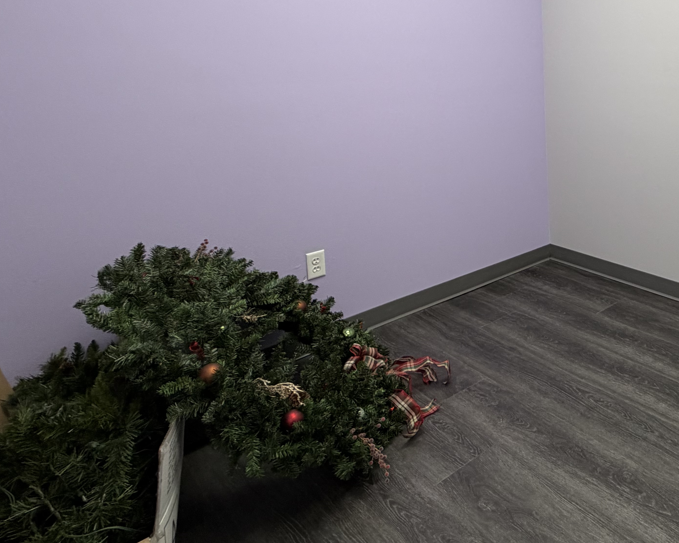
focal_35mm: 28
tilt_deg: -5.5
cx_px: 642
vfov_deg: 48.7
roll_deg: +1.9
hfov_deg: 52.5
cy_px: 111
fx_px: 563
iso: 125
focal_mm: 2.22
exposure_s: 1/120
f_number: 2.2
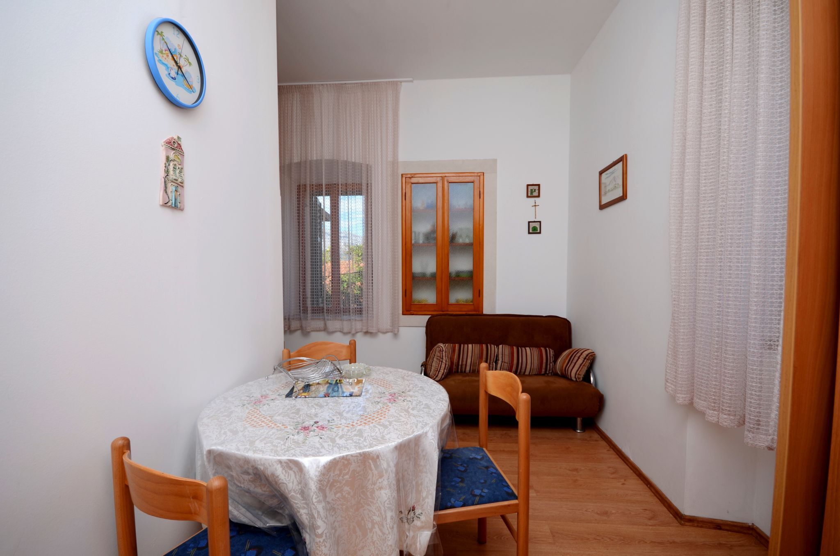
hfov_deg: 100.5
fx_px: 349
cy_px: 278
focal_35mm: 15
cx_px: 420
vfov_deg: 77.1
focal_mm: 10
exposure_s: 1/160
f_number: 7.1
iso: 100
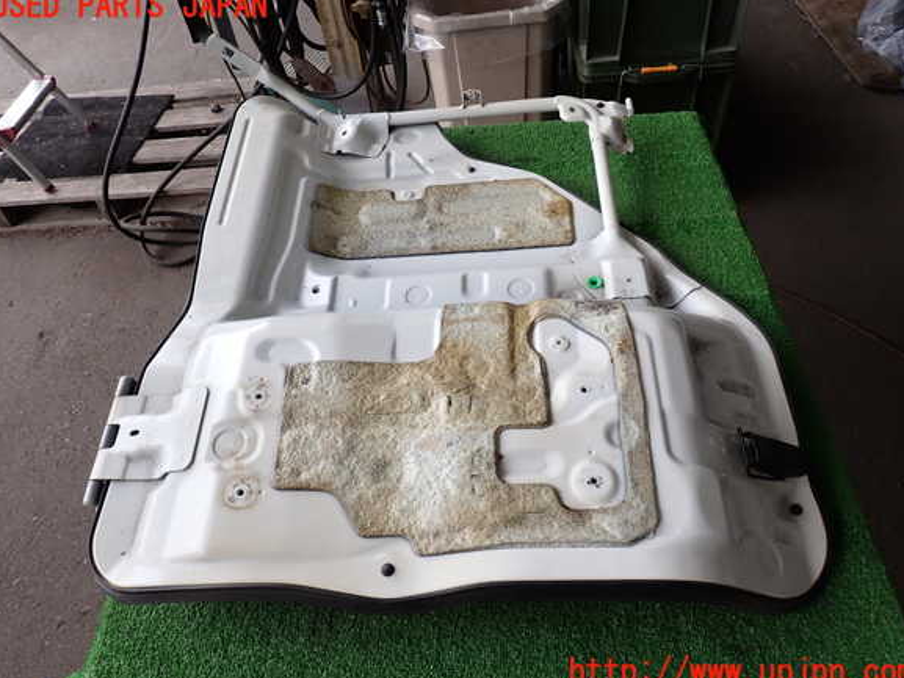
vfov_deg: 53.1
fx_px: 679
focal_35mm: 26
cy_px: 340
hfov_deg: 67.3
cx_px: 453
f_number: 2.8
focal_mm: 4.5
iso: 100
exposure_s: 1/200
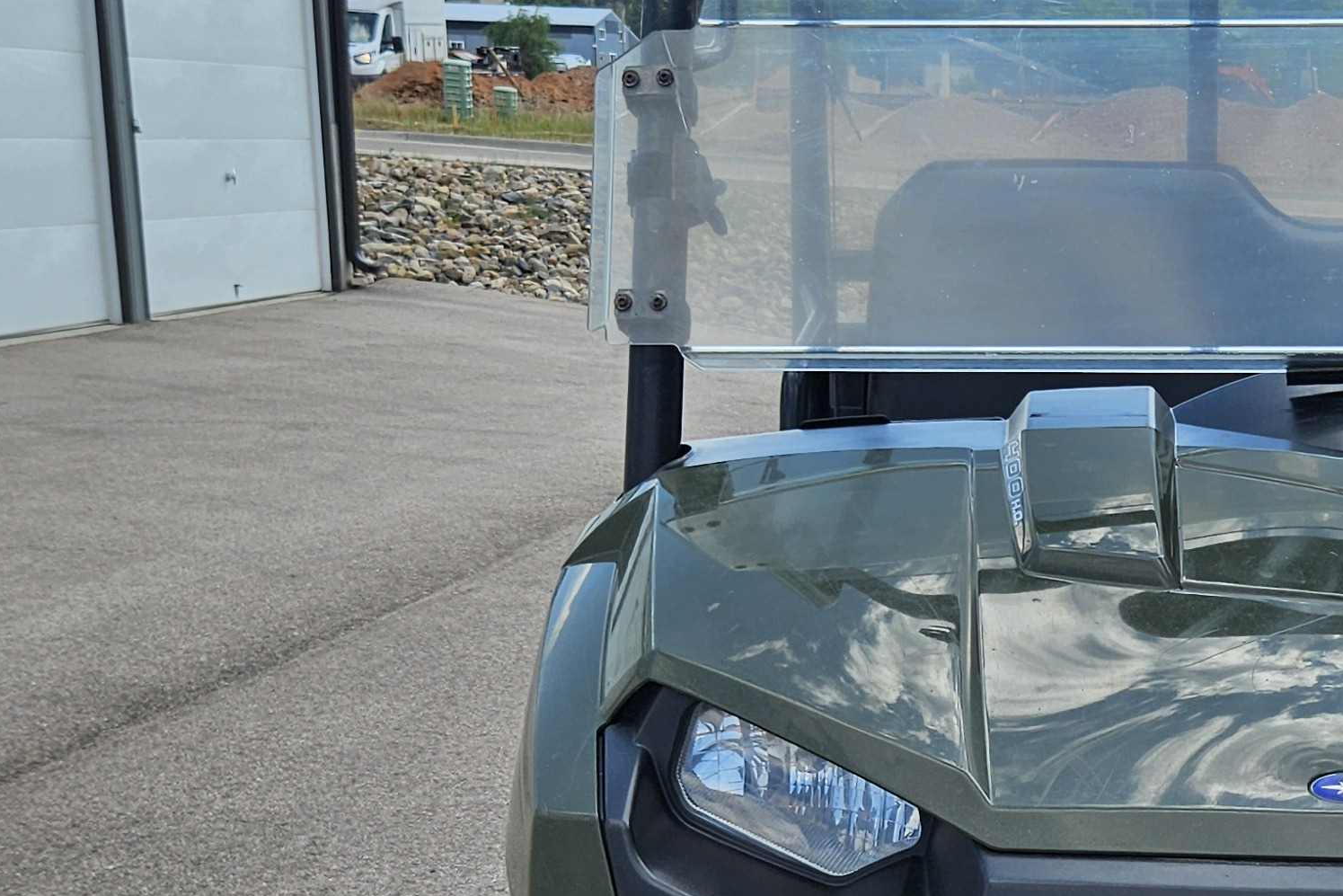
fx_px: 2388
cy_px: 772
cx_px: 1217
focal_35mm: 64
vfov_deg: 20.9
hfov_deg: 30.0
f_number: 1.8
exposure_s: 1/1205
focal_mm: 5.4
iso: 25
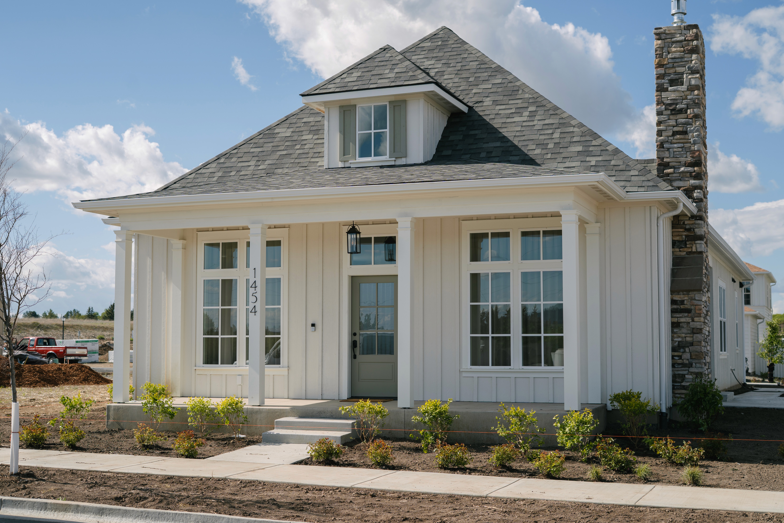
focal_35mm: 50
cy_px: 262
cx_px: 392
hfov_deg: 39.6
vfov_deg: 27.0
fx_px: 1089
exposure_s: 1/640
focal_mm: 50
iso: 80
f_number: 4.5
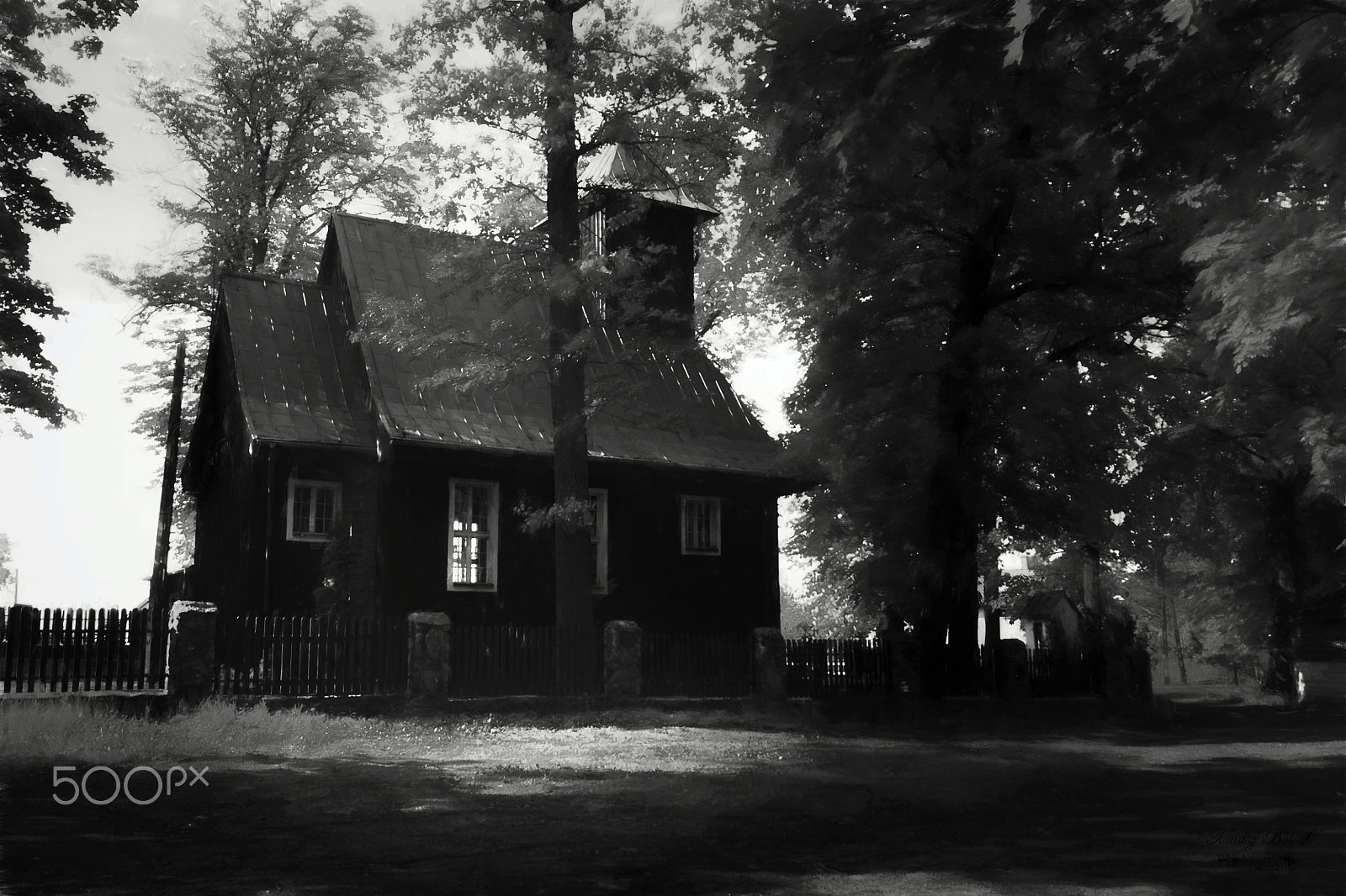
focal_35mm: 30
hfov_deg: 61.9
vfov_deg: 43.6
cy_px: 448
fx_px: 1121
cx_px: 673
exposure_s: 1/50
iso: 200
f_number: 10
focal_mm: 20
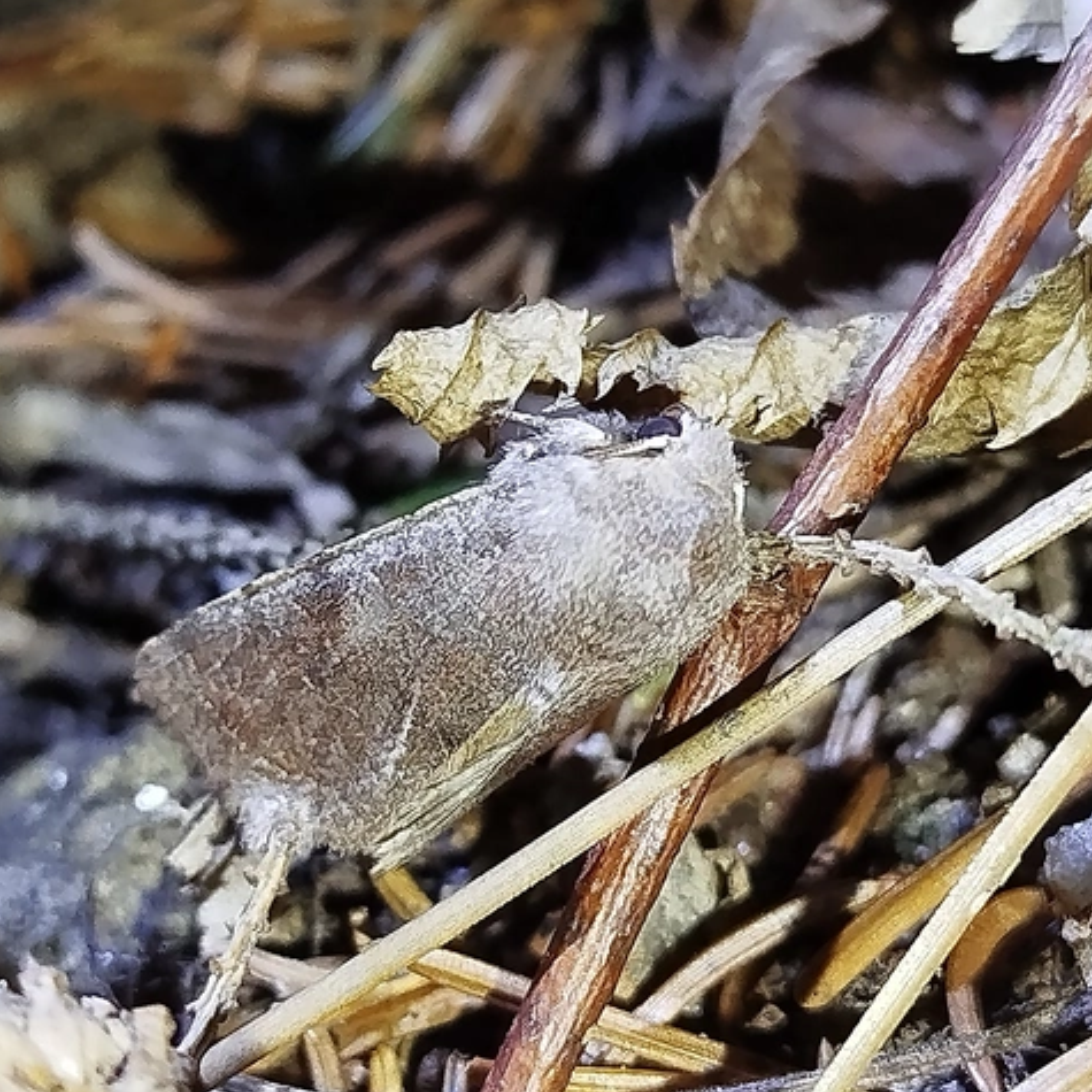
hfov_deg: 18.5
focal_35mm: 94
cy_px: 549
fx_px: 3355
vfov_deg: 18.5
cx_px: 508
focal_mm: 5.31
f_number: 1.7
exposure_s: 1/33
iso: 125
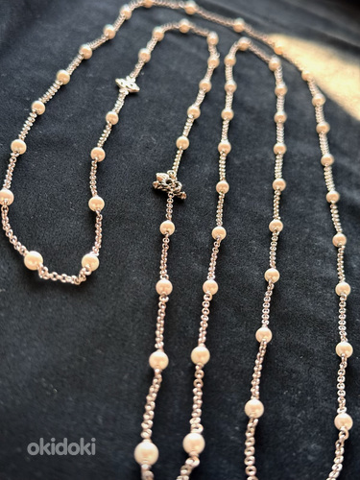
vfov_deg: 39.7
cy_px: 240
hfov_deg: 30.3
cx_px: 180
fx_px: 666
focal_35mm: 48
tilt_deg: -34.9
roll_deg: -25.3
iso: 250
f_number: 1.78
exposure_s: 1/46
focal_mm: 6.76
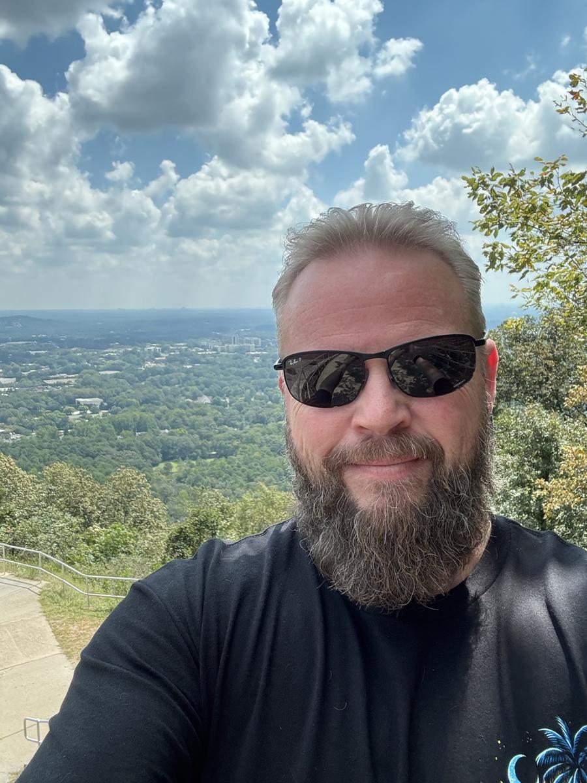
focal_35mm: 30
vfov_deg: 60.0
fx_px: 678
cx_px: 294
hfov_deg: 46.8
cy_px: 392
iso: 40
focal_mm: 2.69
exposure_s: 1/659
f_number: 1.9
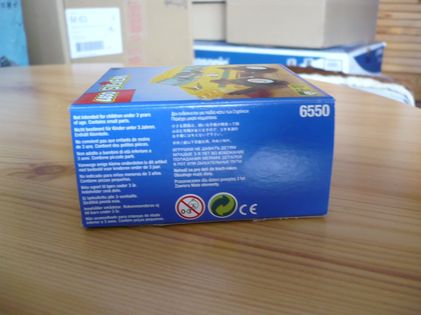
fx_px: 426
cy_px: 158
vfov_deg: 40.7
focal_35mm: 35
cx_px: 210
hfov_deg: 52.6
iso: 200
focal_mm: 5.8
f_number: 2.8
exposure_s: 1/20
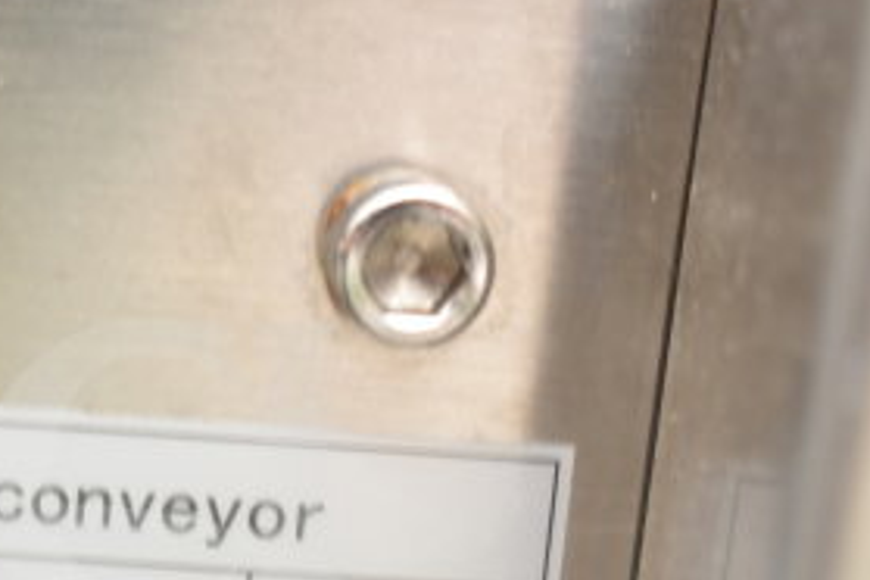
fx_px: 3166
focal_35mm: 131
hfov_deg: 15.4
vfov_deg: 10.4
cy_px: 569
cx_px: 56
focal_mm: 40
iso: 200
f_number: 4.8
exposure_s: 1/60
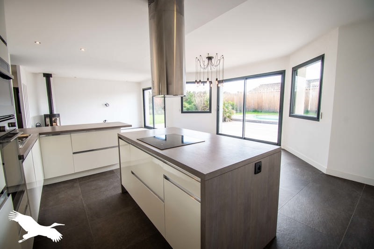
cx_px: 187
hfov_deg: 100.4
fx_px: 156
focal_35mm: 15
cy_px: 124
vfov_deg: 77.3
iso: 250
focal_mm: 10
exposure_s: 1/100
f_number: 4.5
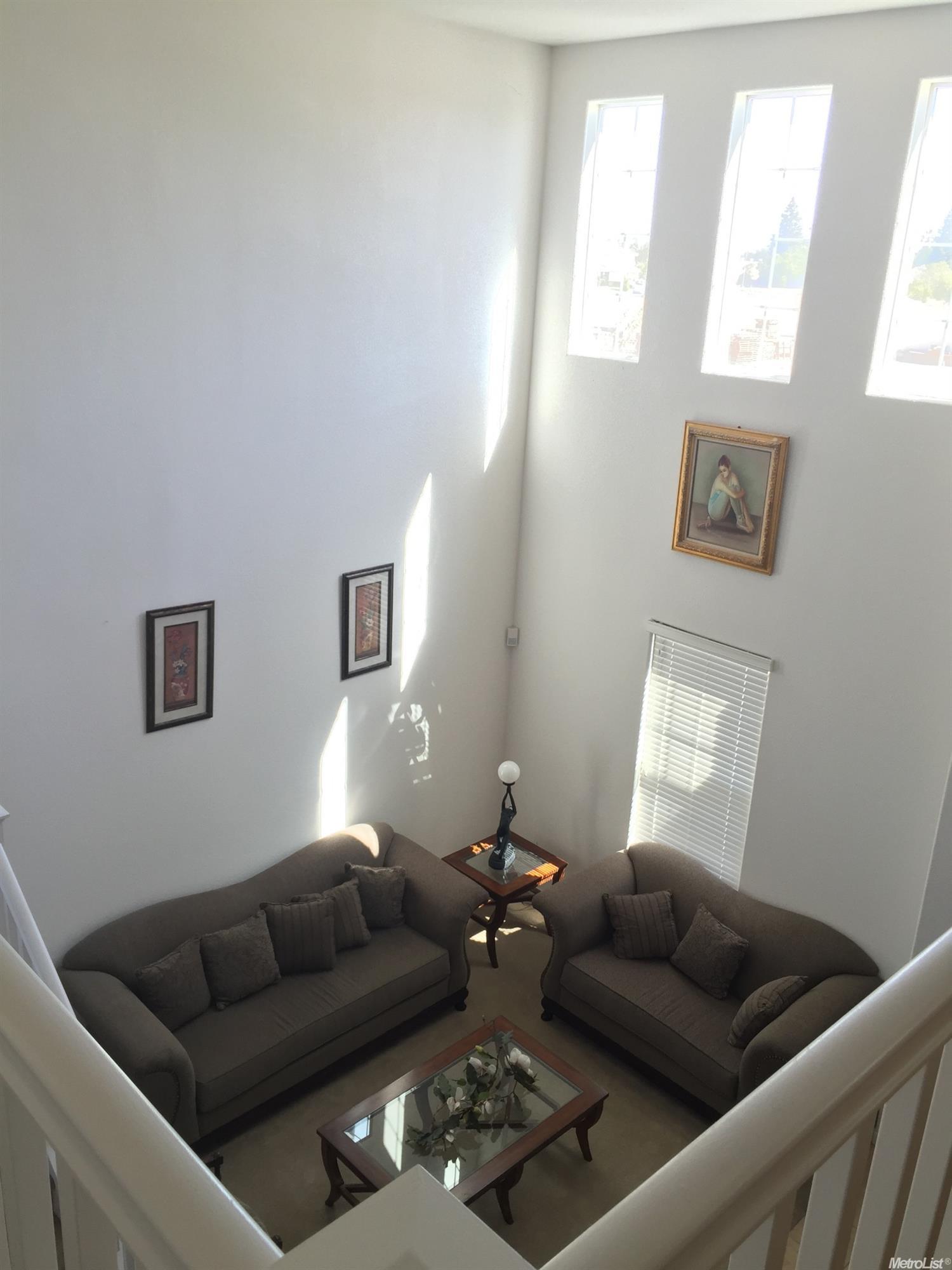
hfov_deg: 48.2
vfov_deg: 61.7
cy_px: 635
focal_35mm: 29
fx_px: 1063
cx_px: 476
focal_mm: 4.15
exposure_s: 1/60
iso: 40
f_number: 2.2
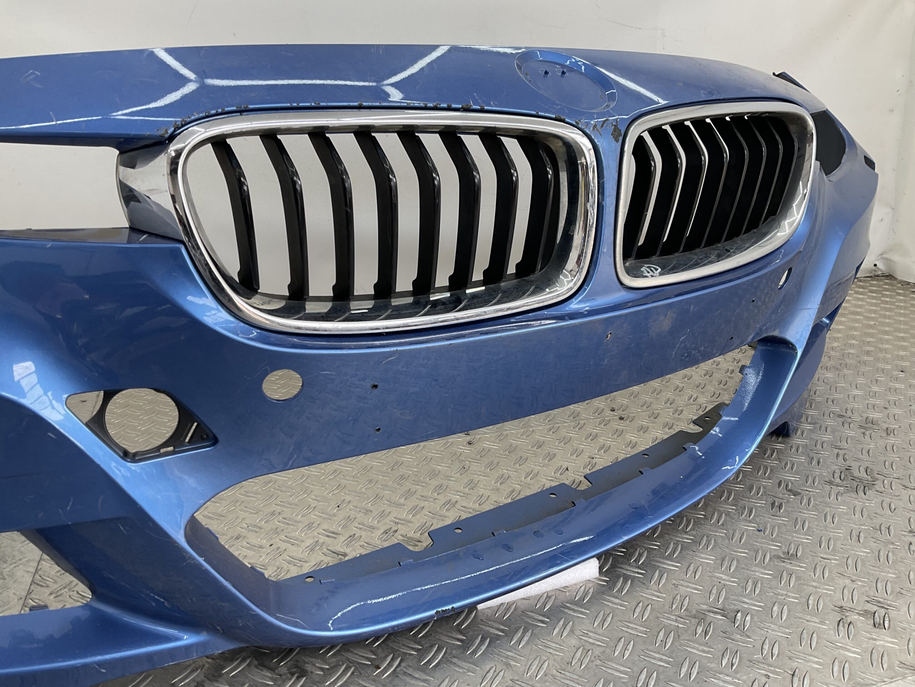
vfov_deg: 48.2
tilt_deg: -20.1
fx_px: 767
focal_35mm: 29
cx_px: 458
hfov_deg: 61.7
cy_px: 344
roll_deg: -0.1
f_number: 1.8
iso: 20
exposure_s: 1/120
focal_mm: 3
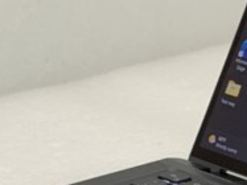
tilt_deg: -25.6
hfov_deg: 13.6
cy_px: 279
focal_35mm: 138
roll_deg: -2.6
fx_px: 984
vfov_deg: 10.4
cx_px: 342
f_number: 1.8
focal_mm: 4.25
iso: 80
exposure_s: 1/121
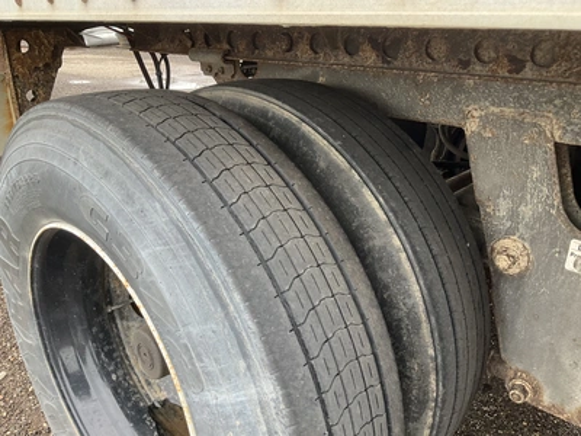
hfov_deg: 61.7
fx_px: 487
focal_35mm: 29
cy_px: 218
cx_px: 290
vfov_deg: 48.2
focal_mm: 3
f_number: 1.8
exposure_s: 1/162
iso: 32
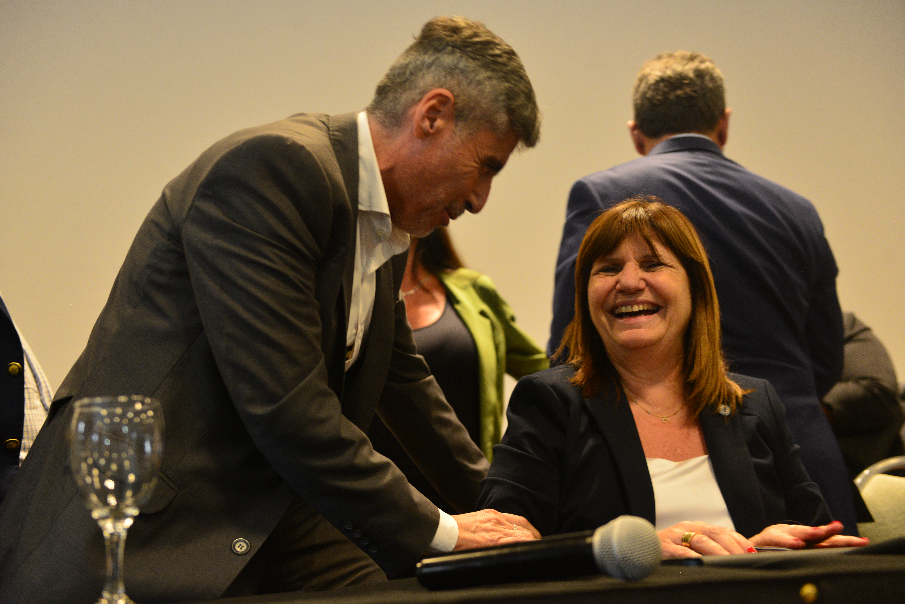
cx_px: 452
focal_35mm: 48
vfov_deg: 28.1
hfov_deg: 41.1
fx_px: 1207
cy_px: 302
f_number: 2.8
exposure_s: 1/100
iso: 1600
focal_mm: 48
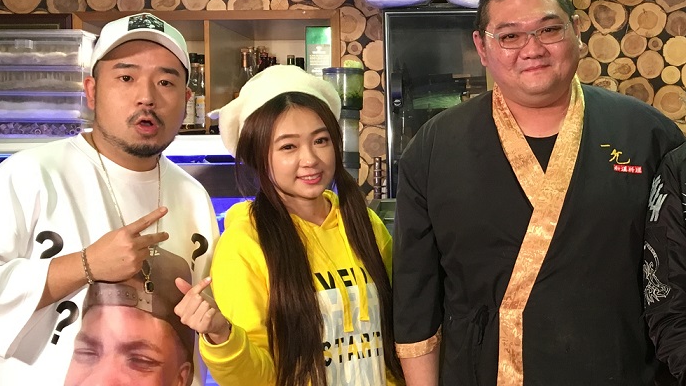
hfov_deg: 31.1
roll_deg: +0.6
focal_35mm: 65
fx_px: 1182
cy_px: 180
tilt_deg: +0.3
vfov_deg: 18.5
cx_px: 592
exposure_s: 1/30
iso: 100
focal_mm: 4.15
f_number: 2.2
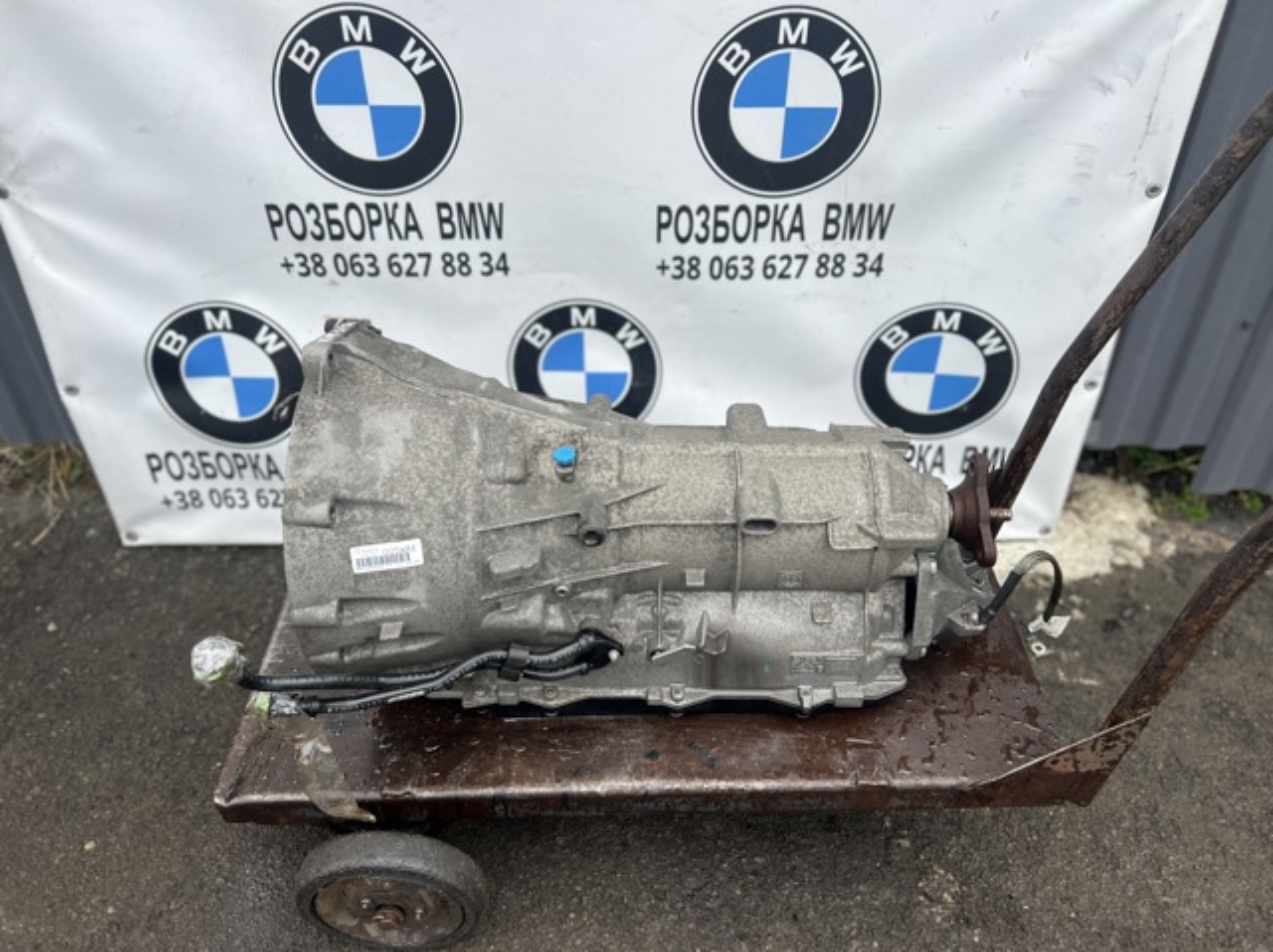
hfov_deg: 67.3
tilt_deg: -36.7
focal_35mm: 26
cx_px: 636
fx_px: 955
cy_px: 476
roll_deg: +0.8
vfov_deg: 53.0
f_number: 1.5
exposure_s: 1/265
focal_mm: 5.7
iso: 40
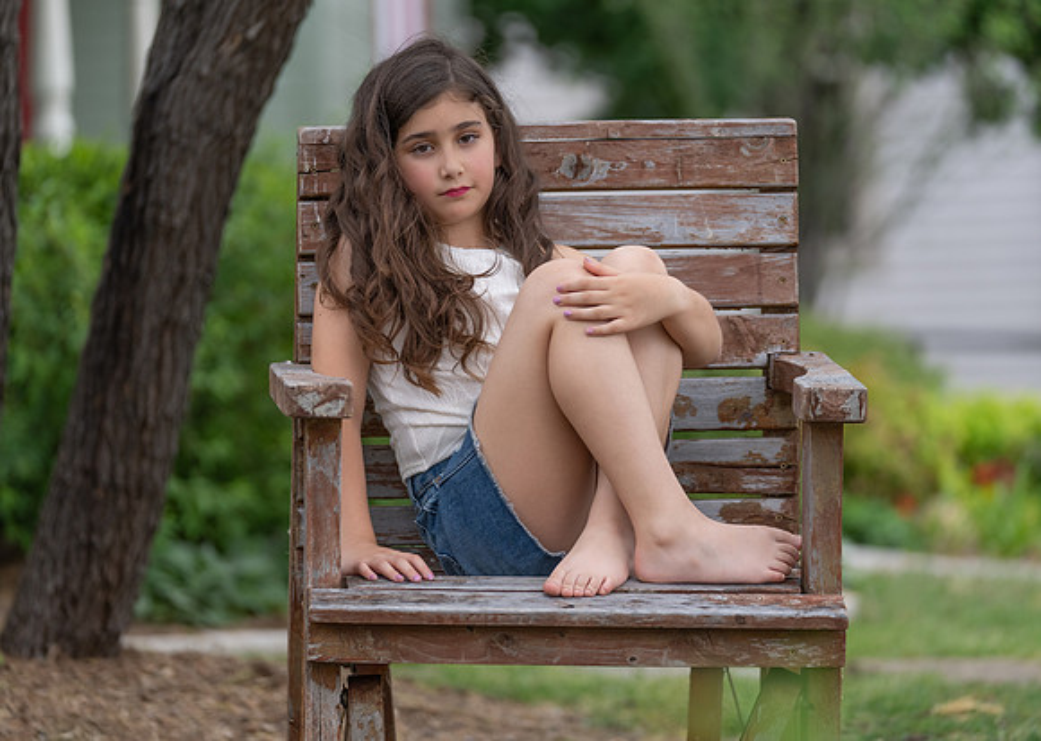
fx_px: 5350
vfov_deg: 7.9
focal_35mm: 181
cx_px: 456
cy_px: 351
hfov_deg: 11.1
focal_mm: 154
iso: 320
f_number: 2.8
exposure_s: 1/320
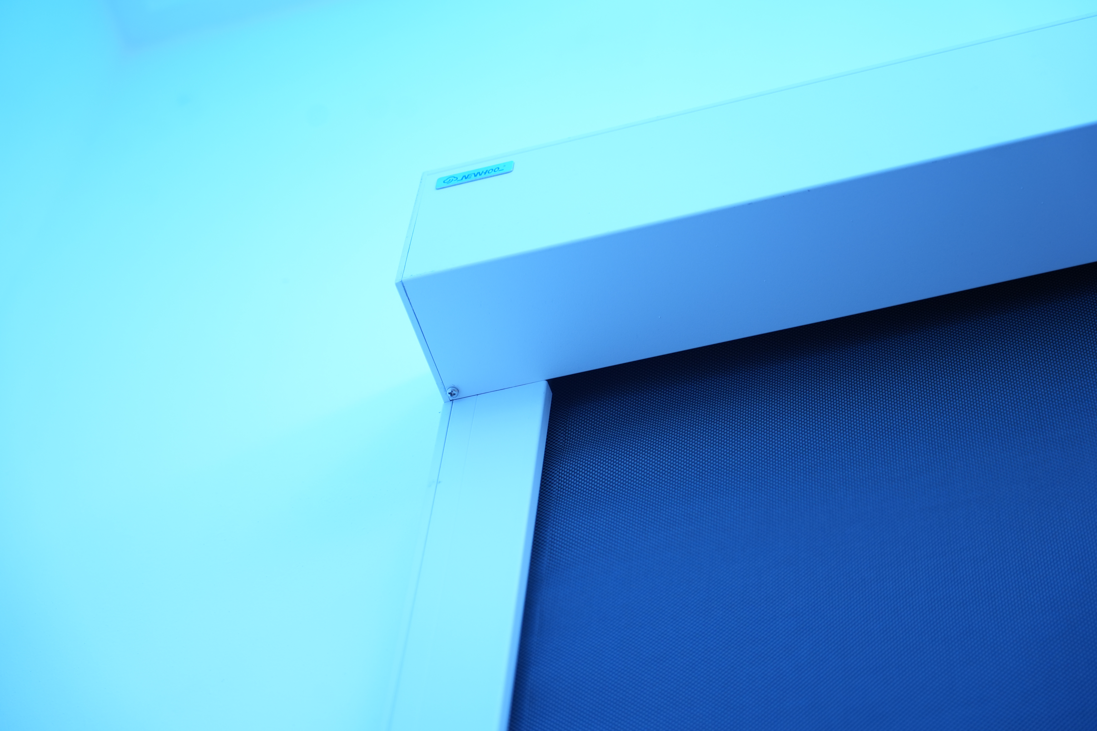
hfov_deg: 27.0
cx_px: 548
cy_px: 366
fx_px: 2285
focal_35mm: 75
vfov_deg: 18.2
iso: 500
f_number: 4
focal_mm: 75
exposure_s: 1/60
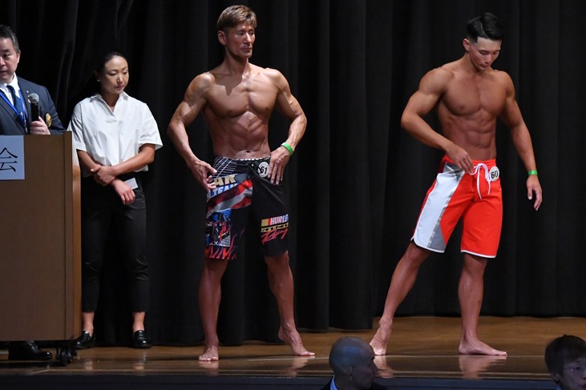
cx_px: 293
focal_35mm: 230
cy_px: 184
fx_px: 3743
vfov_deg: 6.0
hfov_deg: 9.0
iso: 8000
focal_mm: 145
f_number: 5.6
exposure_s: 1/400
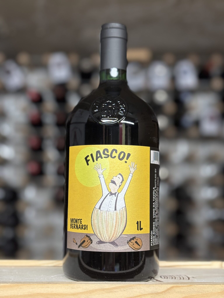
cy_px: 149
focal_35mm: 52
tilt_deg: +5.4
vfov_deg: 36.8
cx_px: 112
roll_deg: +0.6
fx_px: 449
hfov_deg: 28.0
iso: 125
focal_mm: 5.96
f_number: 1.6
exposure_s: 1/50
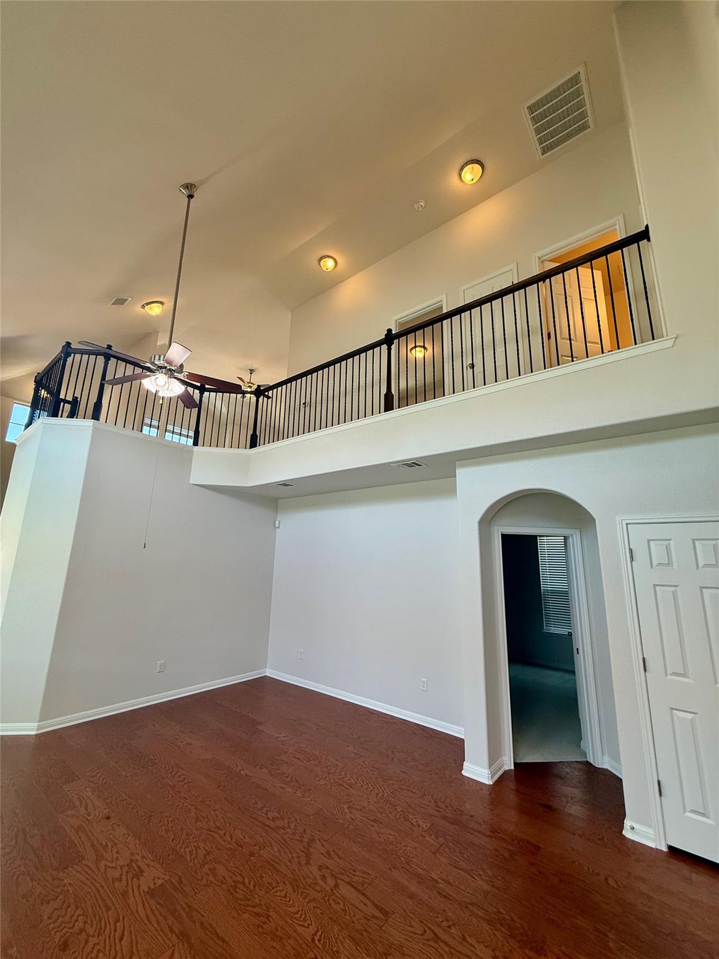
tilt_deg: +14.2
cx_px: 360
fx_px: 388
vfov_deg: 102.1
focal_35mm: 14
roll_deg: -1.6
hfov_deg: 85.7
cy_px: 480
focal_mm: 2.22
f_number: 2.2
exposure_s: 1/120
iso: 125
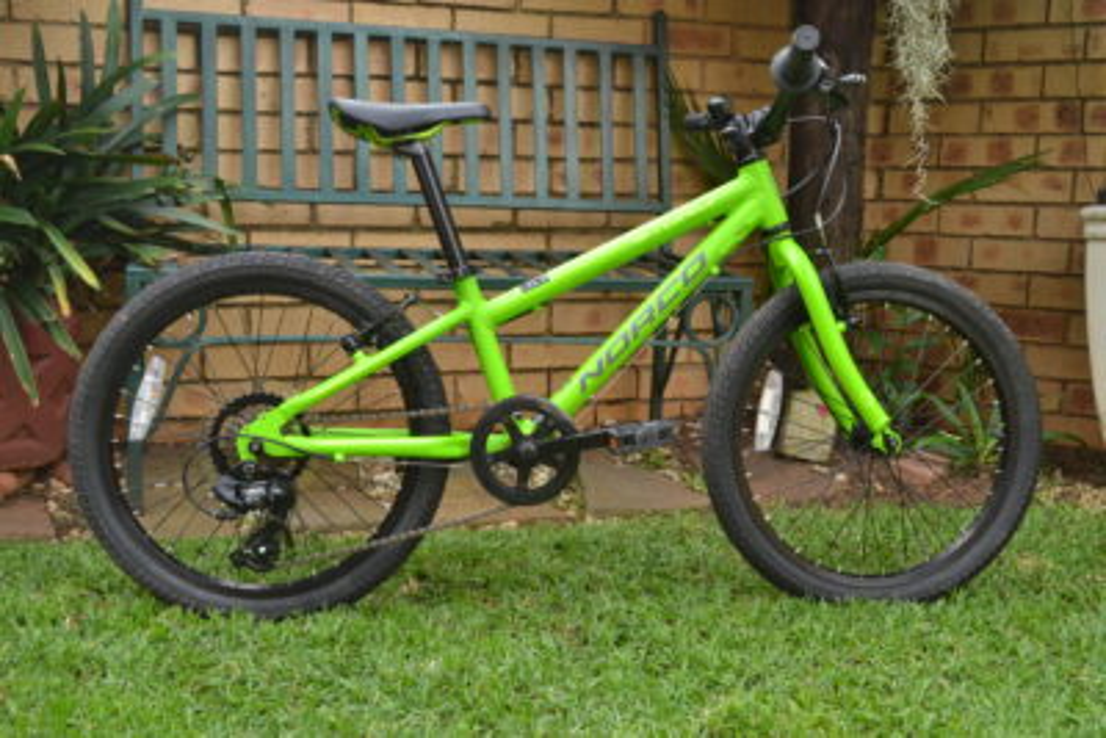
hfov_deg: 49.5
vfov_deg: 34.2
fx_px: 1199
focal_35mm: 39
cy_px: 369
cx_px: 553
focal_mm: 26
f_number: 10
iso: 720
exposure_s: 1/60
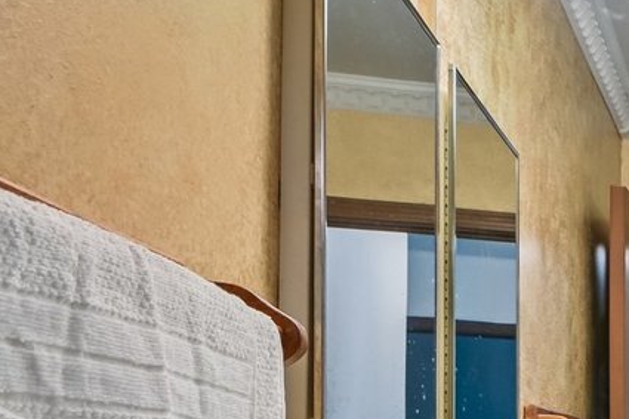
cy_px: 530
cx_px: 1174
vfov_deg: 20.5
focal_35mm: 61
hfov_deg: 20.7
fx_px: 1065
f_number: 13
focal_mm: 16
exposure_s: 1/15
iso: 400
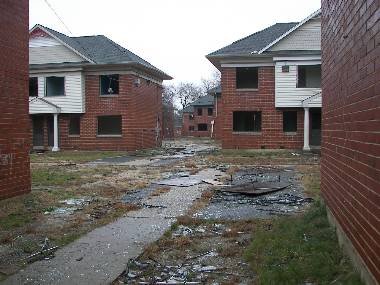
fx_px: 395
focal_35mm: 36
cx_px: 190
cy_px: 142
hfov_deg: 51.4
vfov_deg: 39.7
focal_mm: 6
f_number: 2.8
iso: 50
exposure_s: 1/40
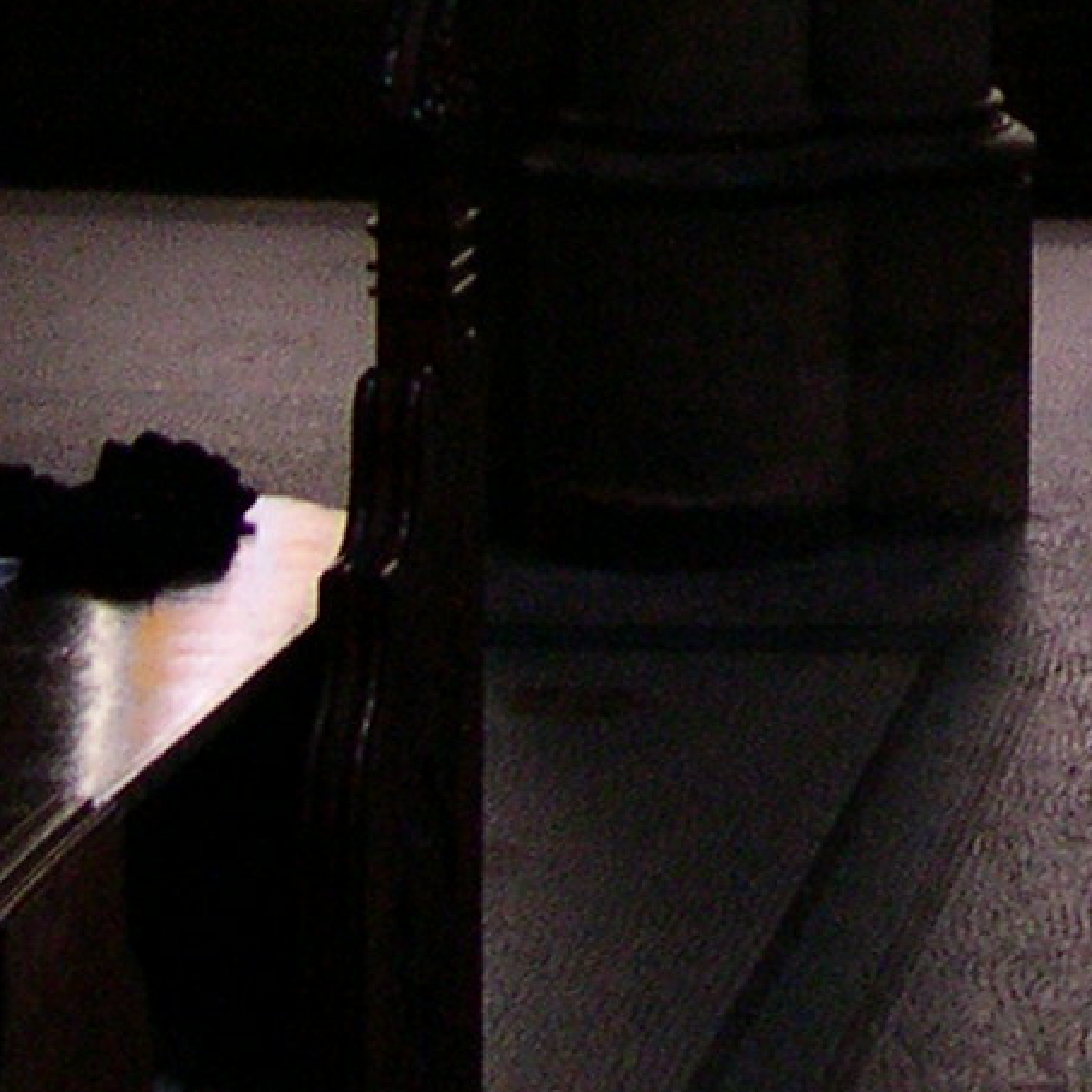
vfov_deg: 10.1
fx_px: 5996
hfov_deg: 10.1
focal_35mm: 168
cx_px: 1604
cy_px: -575
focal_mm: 8
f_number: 2.8
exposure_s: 1/4.2
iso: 400
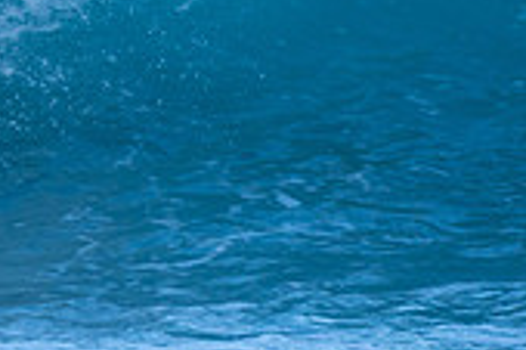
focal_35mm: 2565
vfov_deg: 0.5
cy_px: -119
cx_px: -50
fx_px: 37441
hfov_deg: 0.8
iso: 220
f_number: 5.6
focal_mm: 500
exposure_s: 1/640
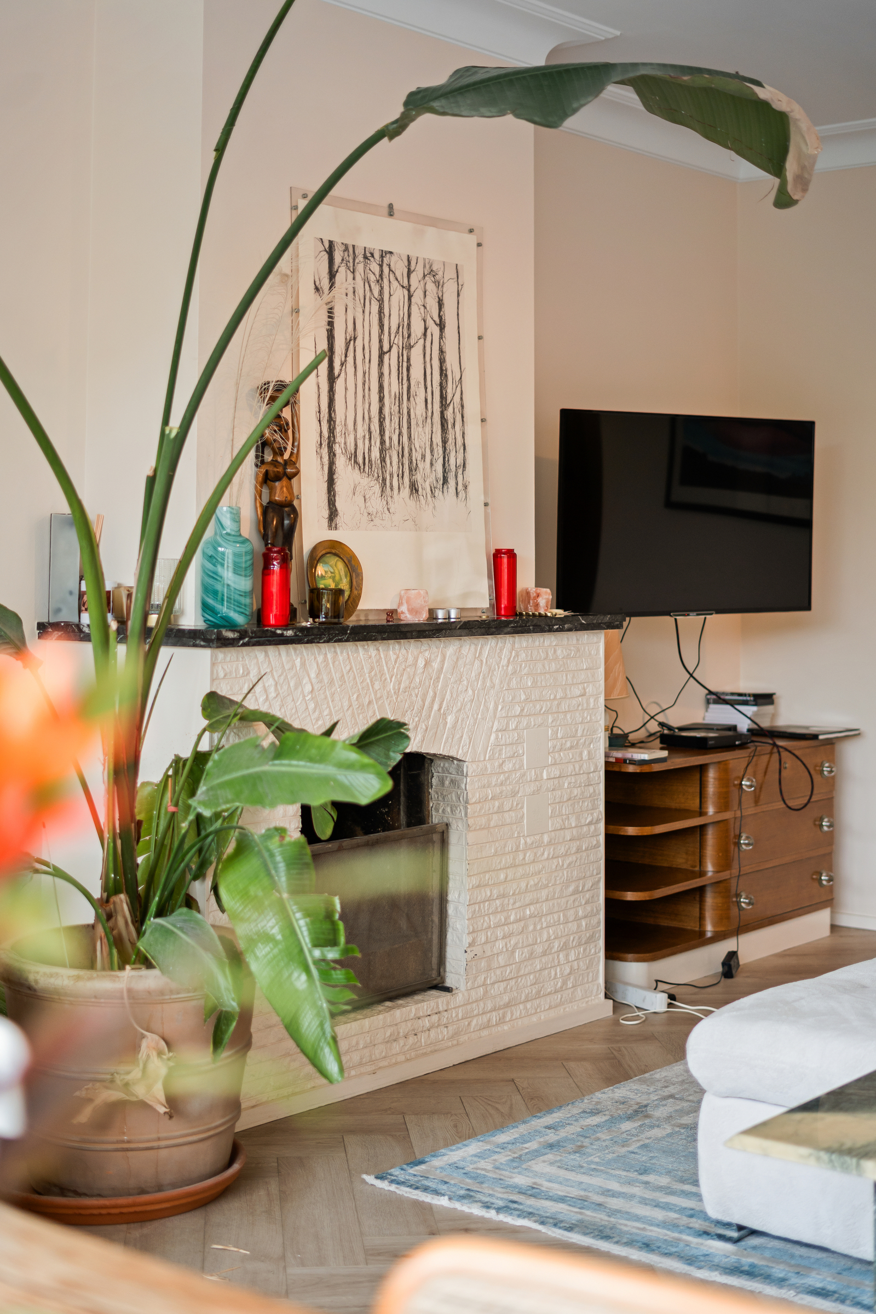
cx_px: 438
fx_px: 1825
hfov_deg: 27.0
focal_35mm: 50
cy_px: 657
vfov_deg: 39.6
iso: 250
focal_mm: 50
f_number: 1.8
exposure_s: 1/400
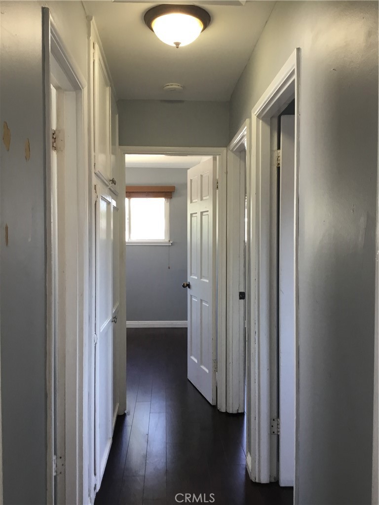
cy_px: 252
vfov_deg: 58.4
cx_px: 190
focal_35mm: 31
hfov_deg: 45.4
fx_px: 453
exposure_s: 1/30
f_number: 2.4
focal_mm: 3.3
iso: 50
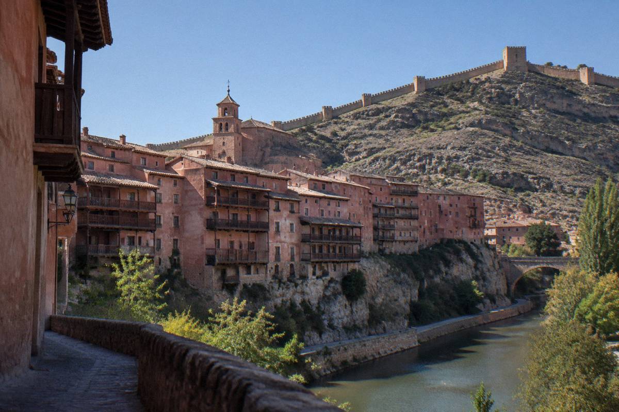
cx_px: 310
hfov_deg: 51.9
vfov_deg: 35.9
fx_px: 636
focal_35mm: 37
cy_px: 206
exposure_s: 1/160
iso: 1000
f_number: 3.2
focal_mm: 37
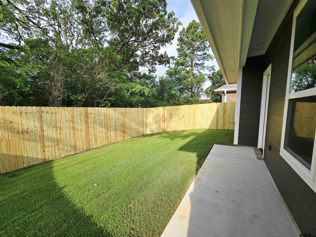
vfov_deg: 89.9
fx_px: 119
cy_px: 118
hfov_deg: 106.2
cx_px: 158
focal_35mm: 13
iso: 50
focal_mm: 2.2
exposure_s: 1/769
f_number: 2.2
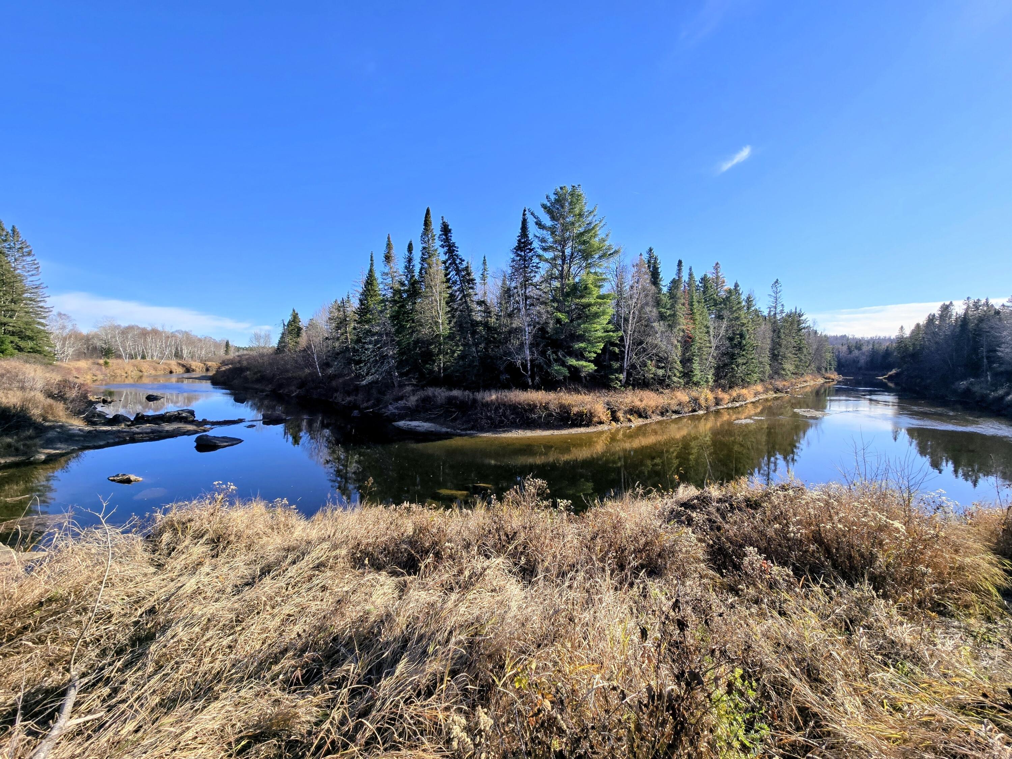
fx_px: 380
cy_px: 380
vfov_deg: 89.9
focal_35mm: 13
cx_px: 506
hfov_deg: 106.2
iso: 50
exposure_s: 1/1538
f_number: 2.2
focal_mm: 2.2
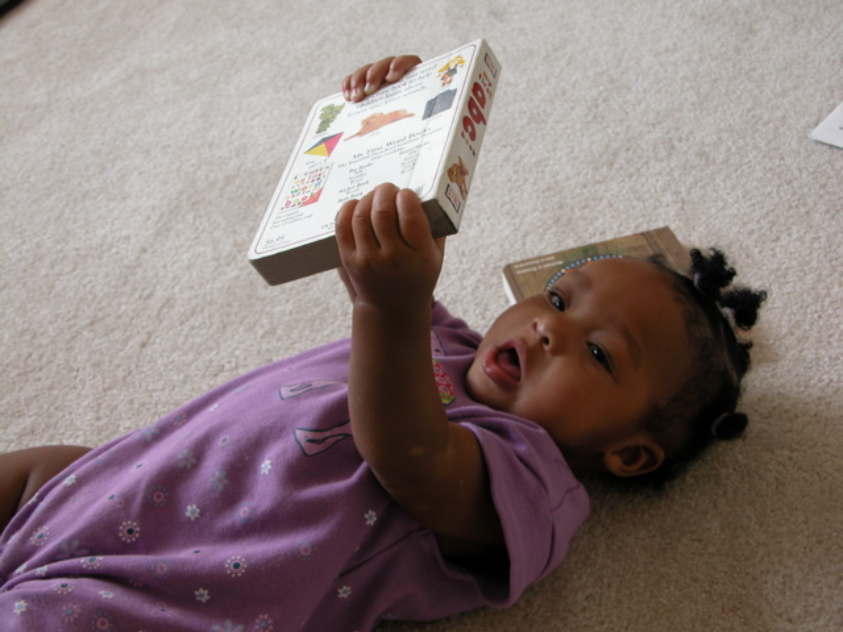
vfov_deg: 31.5
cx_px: 422
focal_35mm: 46
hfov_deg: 41.2
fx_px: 1120
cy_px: 316
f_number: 3.3
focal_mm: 11.6
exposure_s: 1/57.9
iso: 100
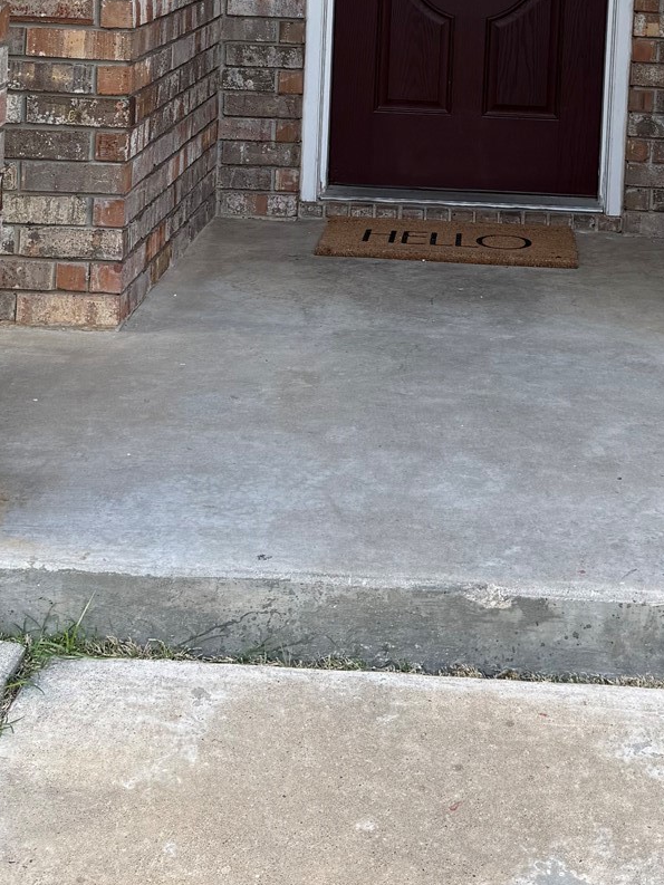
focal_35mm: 62
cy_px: -4
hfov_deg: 23.5
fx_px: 1585
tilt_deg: -5.5
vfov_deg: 29.1
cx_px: 481
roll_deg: -3.6
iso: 80
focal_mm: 6.76
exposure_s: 1/660
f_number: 1.78
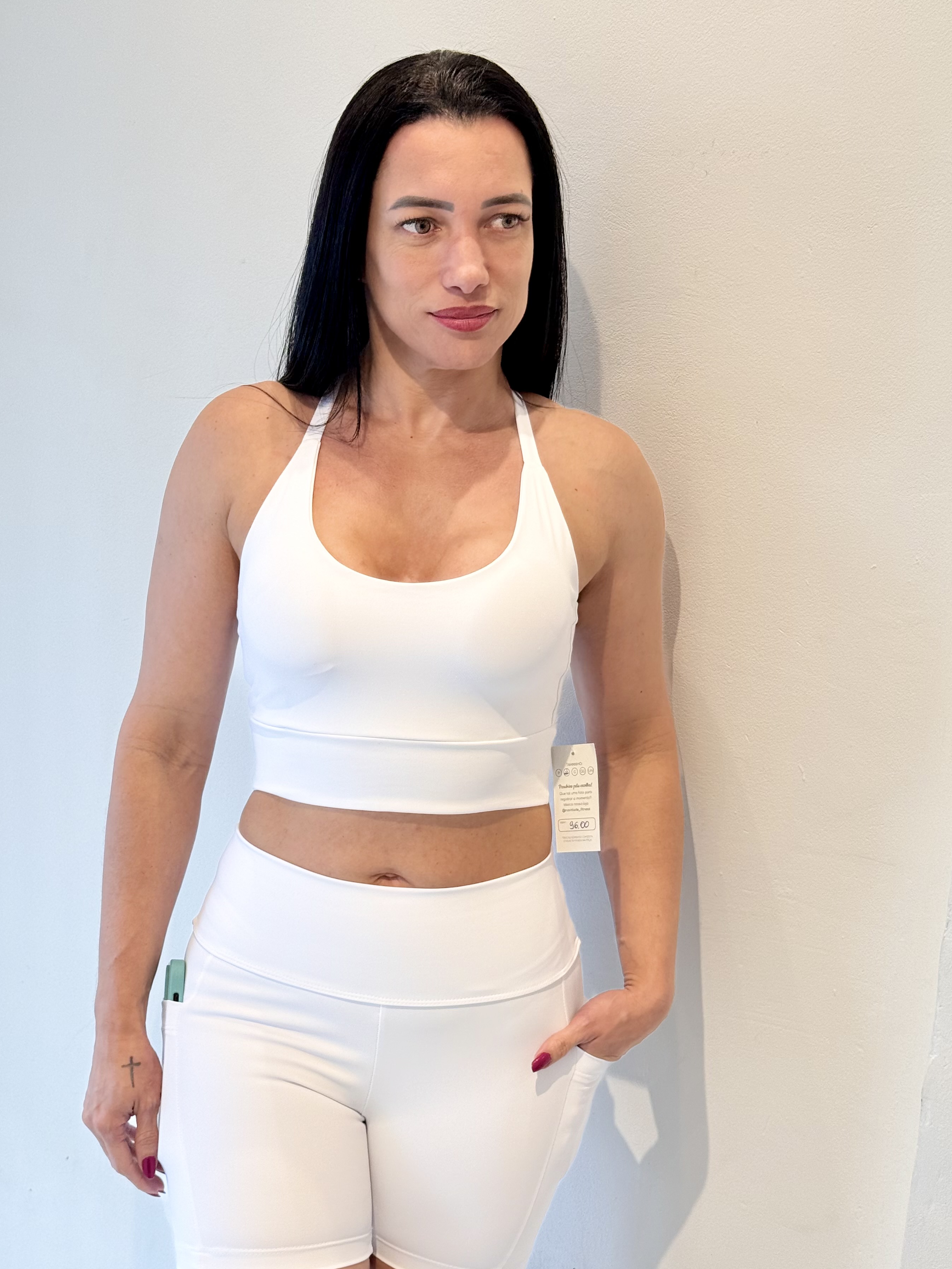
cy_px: 707
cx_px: 472
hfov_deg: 27.0
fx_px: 1980
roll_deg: -4.8
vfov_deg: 35.5
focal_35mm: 54
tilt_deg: -15.8
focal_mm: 6.76
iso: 64
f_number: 1.78
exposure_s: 1/135
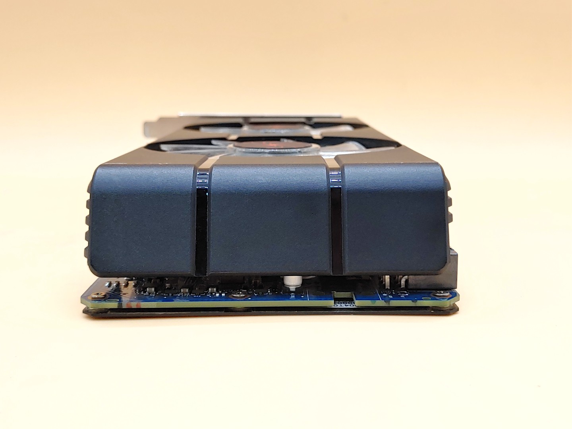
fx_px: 760
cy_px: 214
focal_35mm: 46
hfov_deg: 41.2
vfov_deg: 31.5
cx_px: 286
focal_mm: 4.36
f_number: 1.8
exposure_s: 1/120
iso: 50
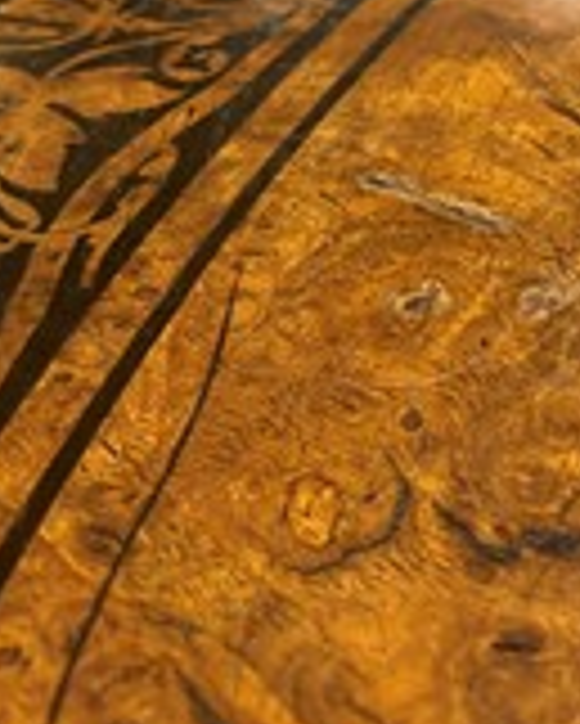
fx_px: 1351
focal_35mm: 63
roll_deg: +0.2
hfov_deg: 23.3
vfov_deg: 28.5
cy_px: 36
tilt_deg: -33.1
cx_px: 567
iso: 80
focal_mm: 5.1
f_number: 1.6
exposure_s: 1/50
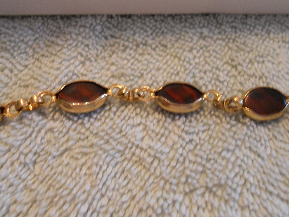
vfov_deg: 40.7
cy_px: 112
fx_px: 292
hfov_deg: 52.6
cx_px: 155
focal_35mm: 35
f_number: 3.5
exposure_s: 1/30
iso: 320
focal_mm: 5.8
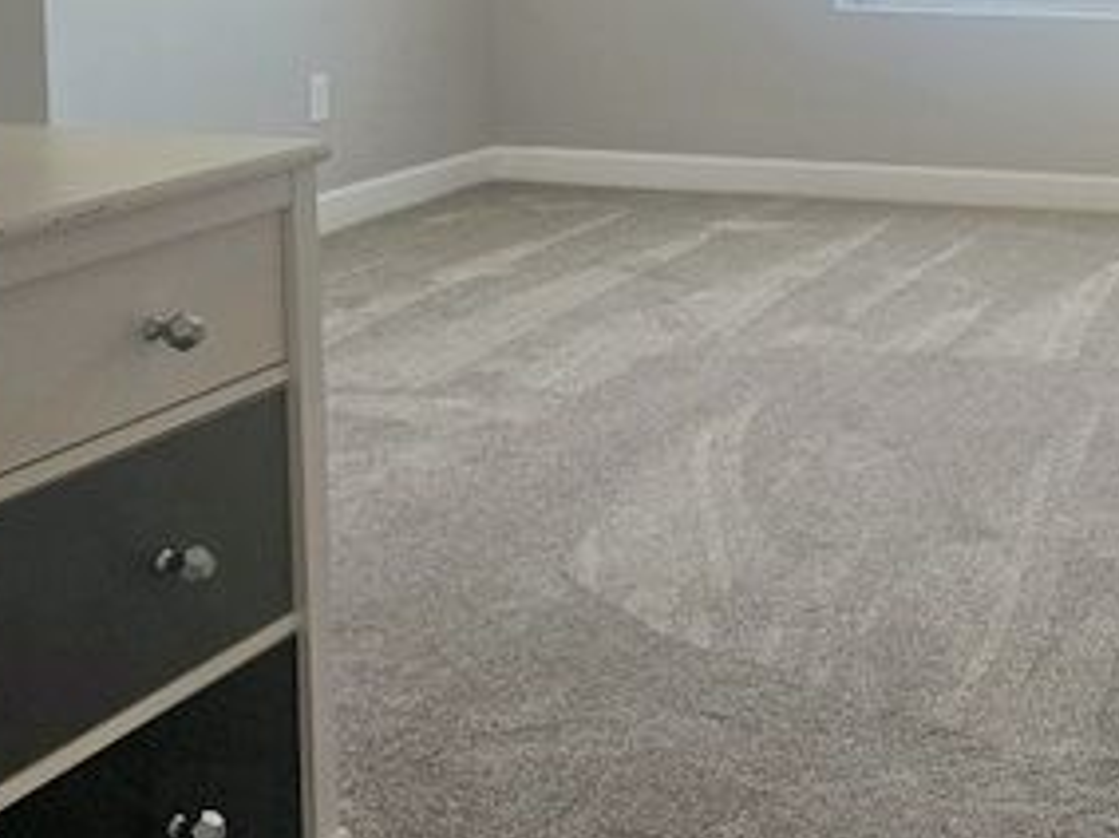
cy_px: 166
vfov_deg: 22.3
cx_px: 1079
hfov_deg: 28.3
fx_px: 2100
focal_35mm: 65
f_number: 1.7
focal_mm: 6.3
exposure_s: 1/120
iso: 160
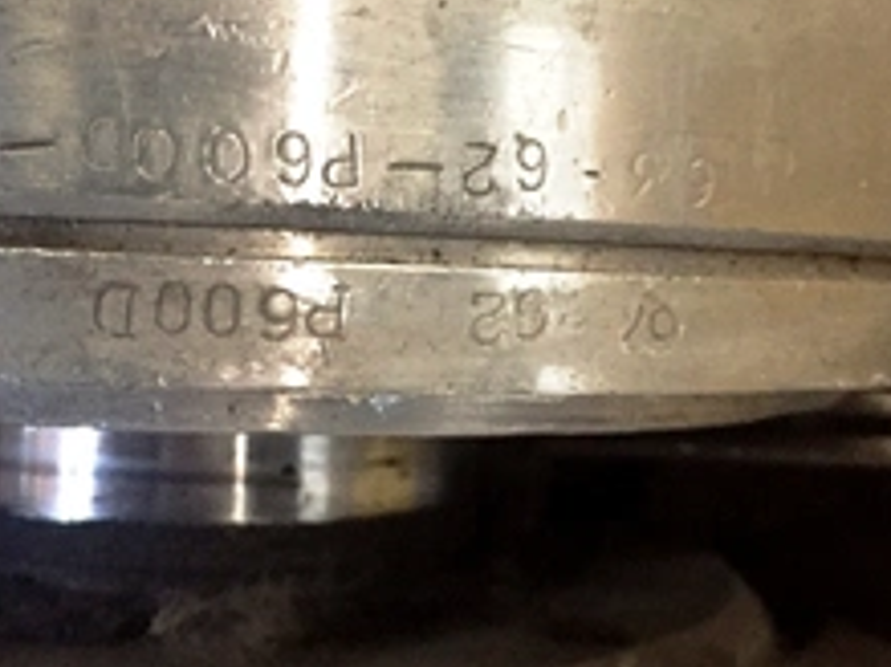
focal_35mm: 53
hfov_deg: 36.2
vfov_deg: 27.5
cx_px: 411
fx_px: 1363
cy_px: 285
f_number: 2.2
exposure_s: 1/15
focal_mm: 4.15
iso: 400
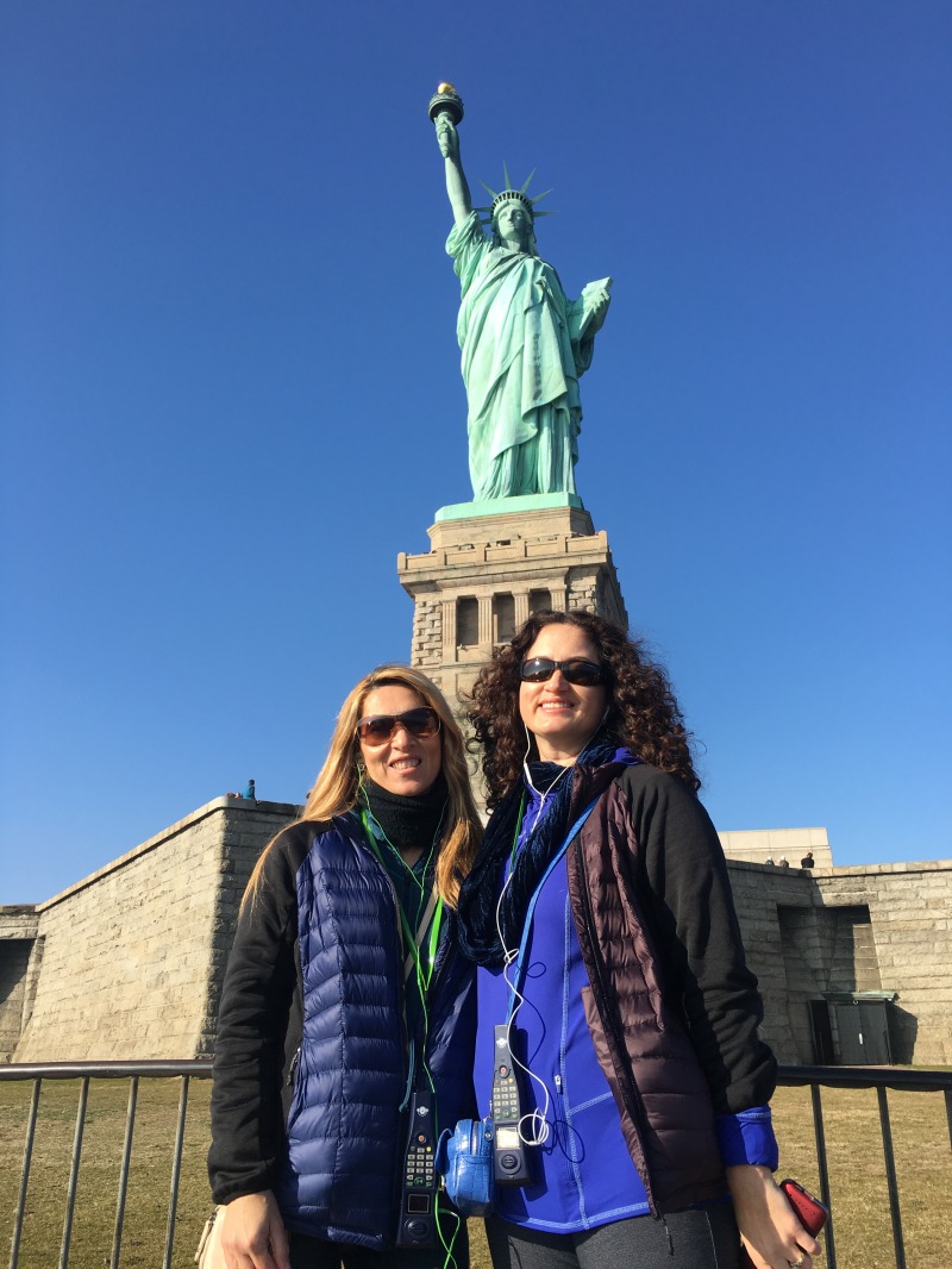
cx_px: 476
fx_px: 1063
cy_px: 634
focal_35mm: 29
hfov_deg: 48.2
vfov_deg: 61.6
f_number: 2.2
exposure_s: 1/1183
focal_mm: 4.15
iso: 25
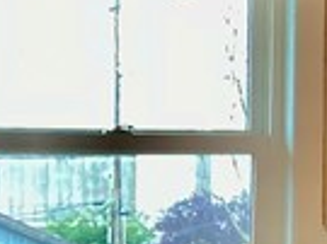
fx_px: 2010
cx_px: 7
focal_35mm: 213
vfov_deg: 6.5
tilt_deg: -8.7
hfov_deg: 9.2
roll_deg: -0.2
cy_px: 628
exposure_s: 1/60
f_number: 1.8
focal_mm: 3.99
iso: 80
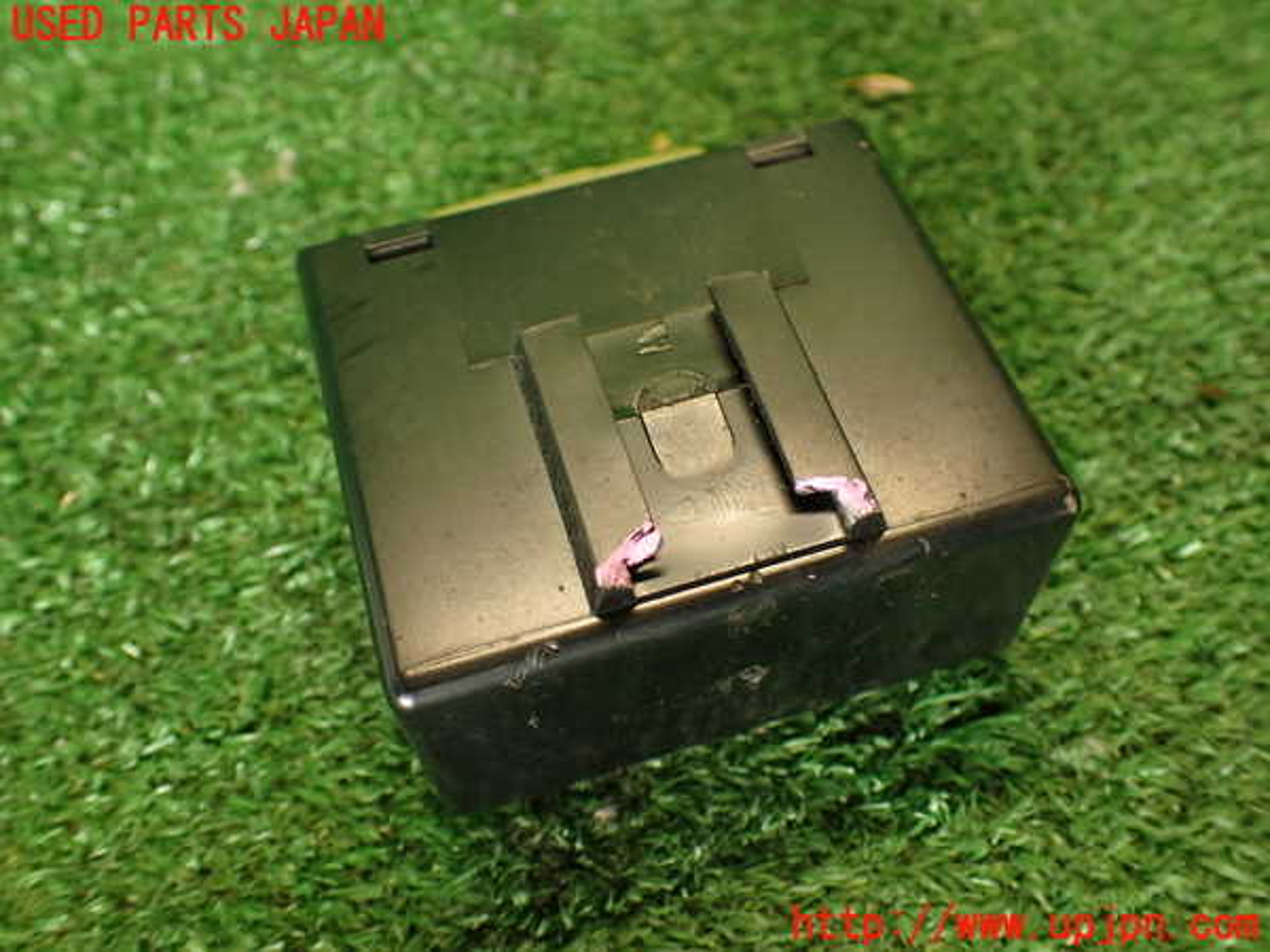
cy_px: 476
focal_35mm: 32
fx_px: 1174
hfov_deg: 56.8
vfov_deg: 44.2
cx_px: 635
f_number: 2.4
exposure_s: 1/30
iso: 200
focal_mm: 5.79
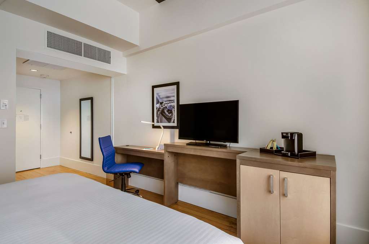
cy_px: 122
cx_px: 184
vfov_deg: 67.2
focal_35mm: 18
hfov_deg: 90.1
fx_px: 184
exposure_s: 1/3
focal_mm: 12
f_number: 11
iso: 400
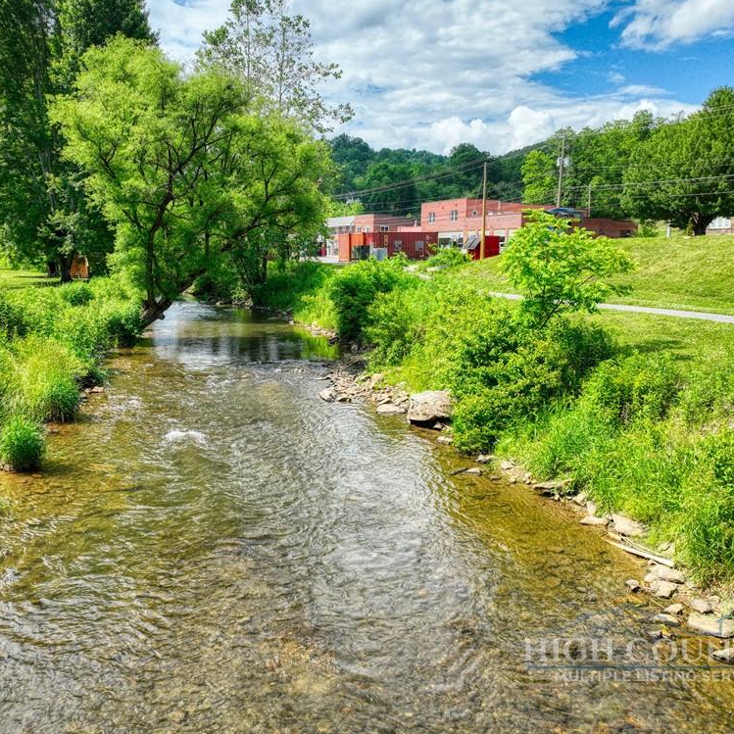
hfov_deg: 55.4
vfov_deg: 55.6
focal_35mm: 29
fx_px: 696
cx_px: 310
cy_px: 367
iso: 160
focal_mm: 12.3
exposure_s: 1/320
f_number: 2.8
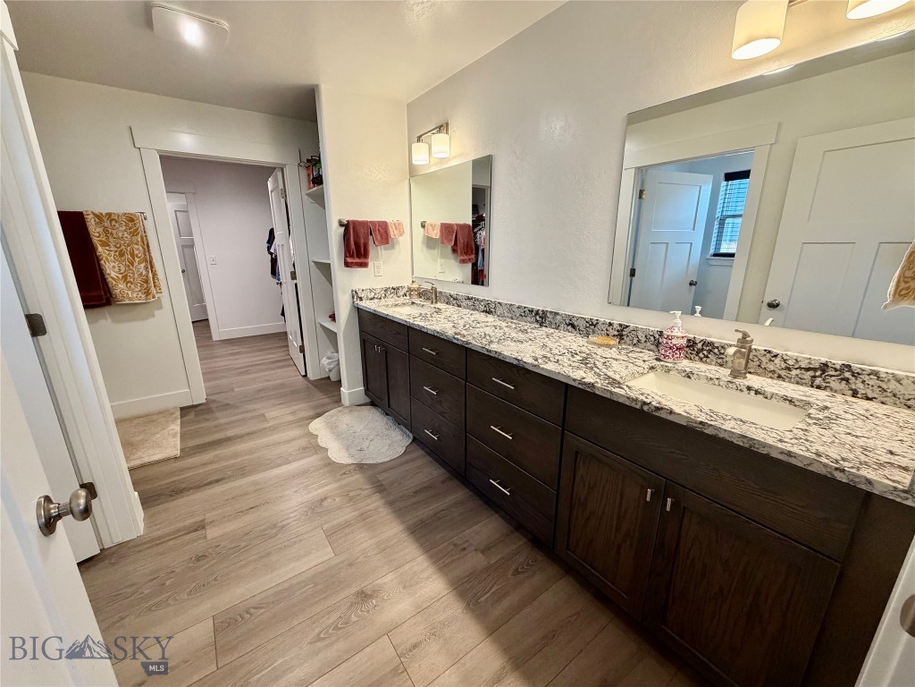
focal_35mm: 14
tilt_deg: -14.2
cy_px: 344
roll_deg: +0.2
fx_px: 370
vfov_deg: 85.7
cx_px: 458
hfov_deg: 102.1
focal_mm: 2.22
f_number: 2.2
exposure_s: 1/120
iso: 250
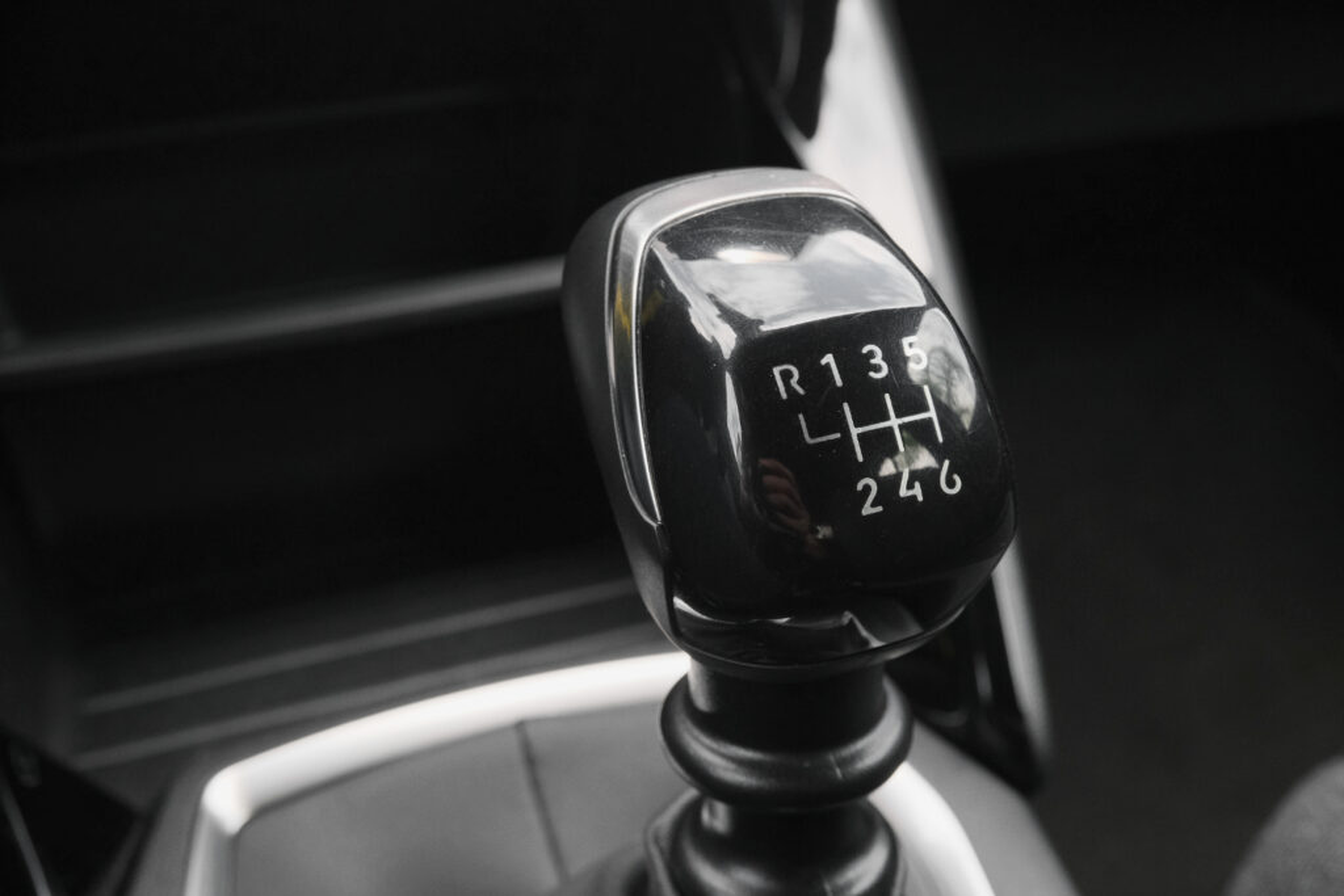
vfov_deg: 27.0
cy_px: 448
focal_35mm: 50
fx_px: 1867
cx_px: 672
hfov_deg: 39.6
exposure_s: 1/180
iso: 2000
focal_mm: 33.3
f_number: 9
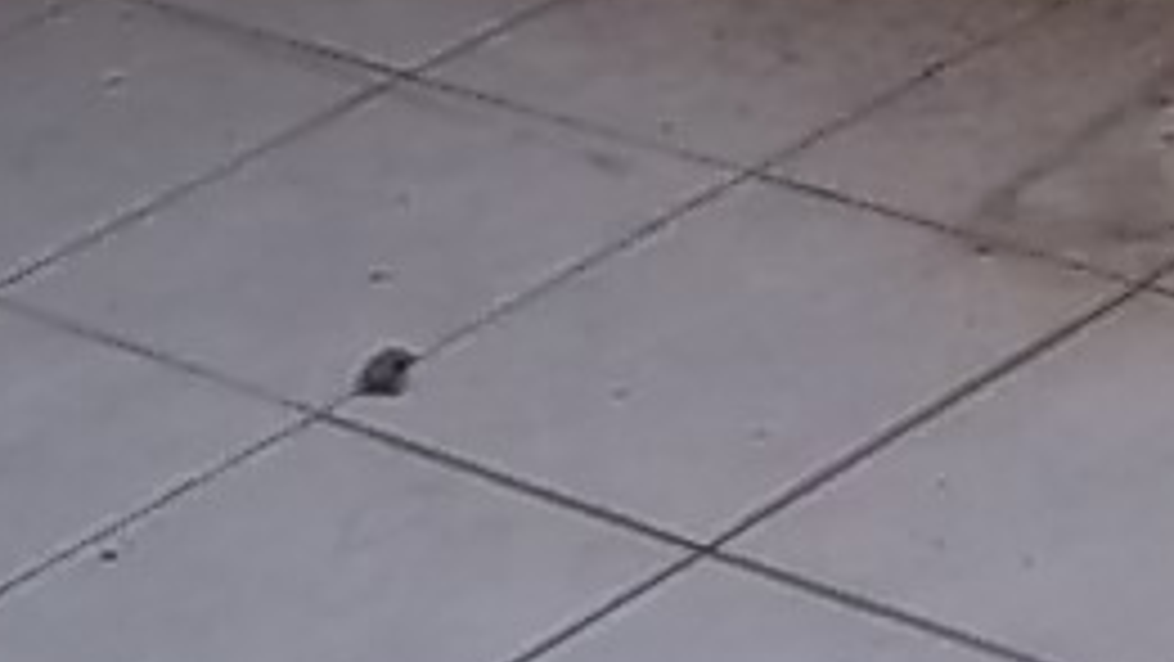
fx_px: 5979
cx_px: 1089
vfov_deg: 5.9
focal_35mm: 192
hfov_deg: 11.1
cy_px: -1365
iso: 80
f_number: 8
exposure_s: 1/125
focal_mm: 6.5
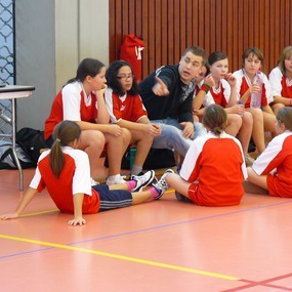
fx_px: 1317
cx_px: 206
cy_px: 132
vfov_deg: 12.7
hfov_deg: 12.6
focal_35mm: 138
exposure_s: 1/25
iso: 200
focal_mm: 17.7
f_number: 3.2
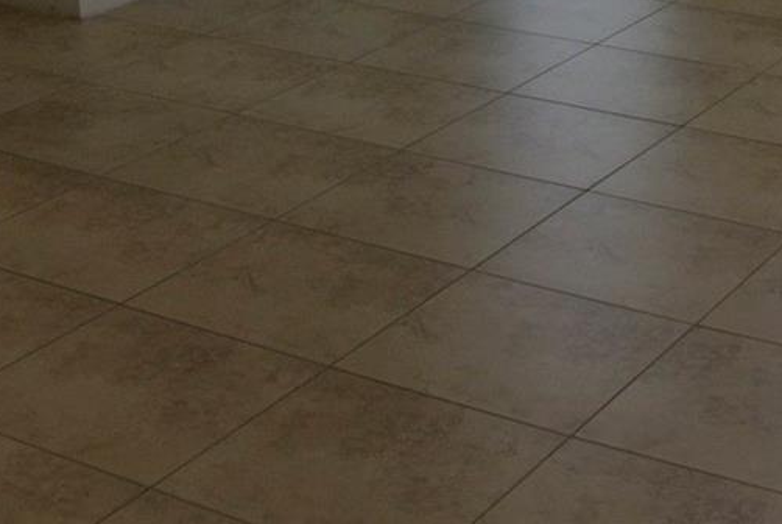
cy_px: -151
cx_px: 513
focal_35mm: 86
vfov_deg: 15.2
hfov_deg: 23.5
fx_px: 1870
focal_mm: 10
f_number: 3.5
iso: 220
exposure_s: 1/60
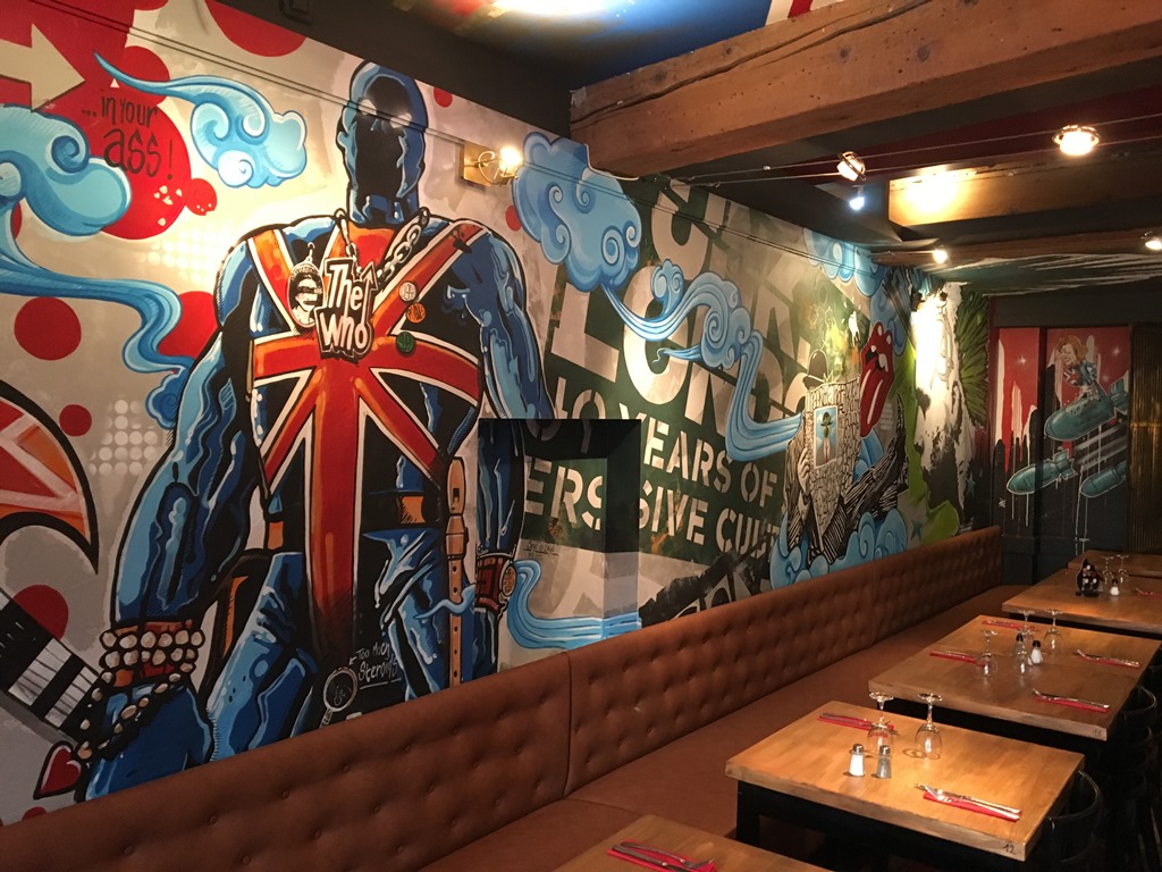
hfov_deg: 61.7
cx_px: 581
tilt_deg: -2.7
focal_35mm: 29
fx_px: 973
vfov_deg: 48.2
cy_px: 436
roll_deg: -3.1
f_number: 2.2
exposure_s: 1/17
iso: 200
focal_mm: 4.15
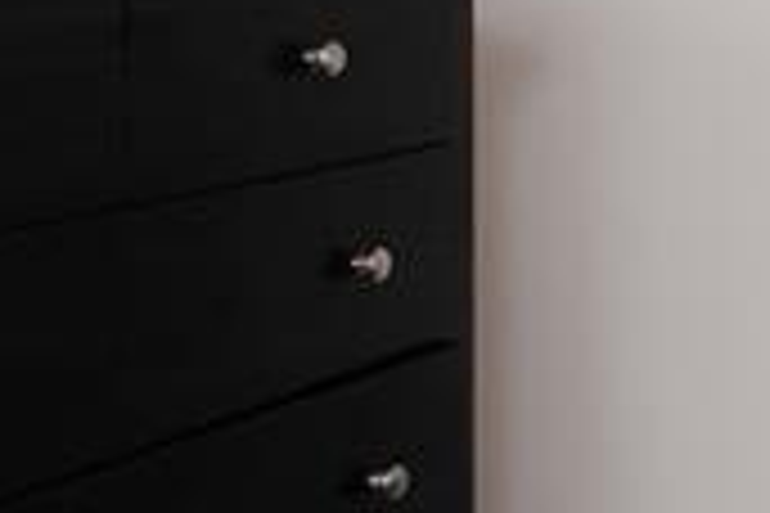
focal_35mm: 90
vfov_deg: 14.7
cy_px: -112
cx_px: 1612
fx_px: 1925
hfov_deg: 16.3
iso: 640
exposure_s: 1/250
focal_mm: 10
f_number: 8
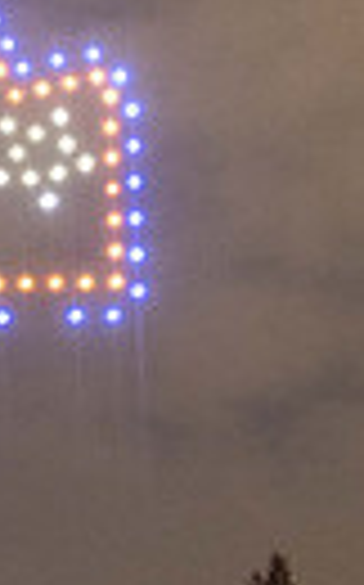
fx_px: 1957
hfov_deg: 10.5
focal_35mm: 123
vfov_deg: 16.9
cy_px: 178
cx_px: -45
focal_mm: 27
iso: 6400
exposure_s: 1/1.67
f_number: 4
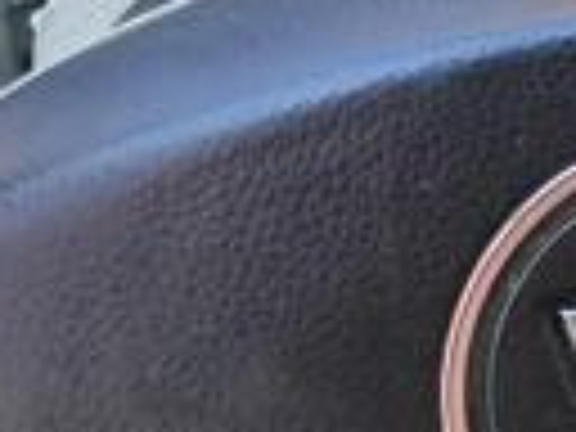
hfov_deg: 13.6
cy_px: -164
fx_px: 2196
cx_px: 981
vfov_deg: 10.9
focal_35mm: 132
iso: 50
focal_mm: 3.96
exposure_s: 1/278
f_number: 1.8
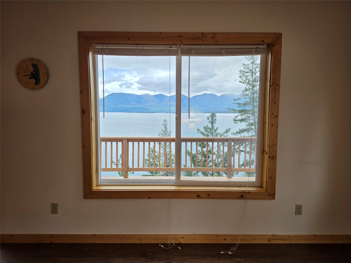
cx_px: 176
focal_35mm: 23
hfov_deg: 73.9
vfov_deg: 58.9
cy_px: 132
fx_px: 233
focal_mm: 6.5
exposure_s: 1/120
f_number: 1.4
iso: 10
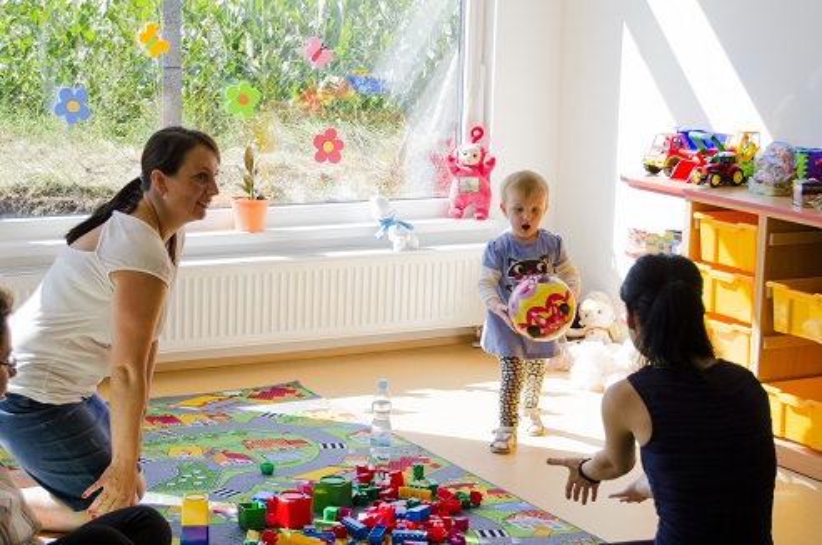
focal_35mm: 82
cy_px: 272
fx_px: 1881
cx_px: 411
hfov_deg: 24.7
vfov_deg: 16.5
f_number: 8
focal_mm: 55
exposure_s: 1/250
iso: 140
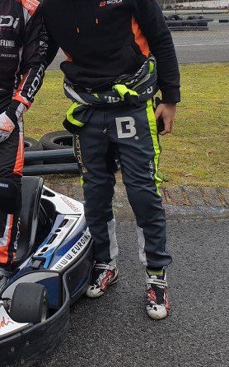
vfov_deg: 30.9
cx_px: 32
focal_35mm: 66
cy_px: 131
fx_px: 660
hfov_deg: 19.4
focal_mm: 4.3
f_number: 2.4
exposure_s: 1/749
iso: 50
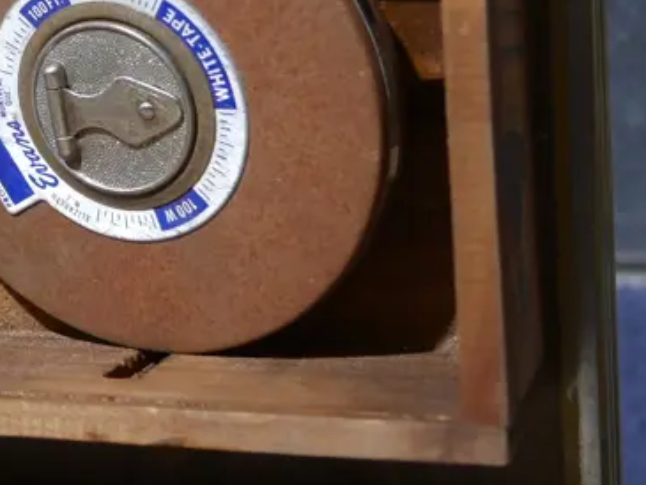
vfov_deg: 14.1
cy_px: -120
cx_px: -244
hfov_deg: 17.9
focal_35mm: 101
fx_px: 1885
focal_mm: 18
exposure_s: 1/60
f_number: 4
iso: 800
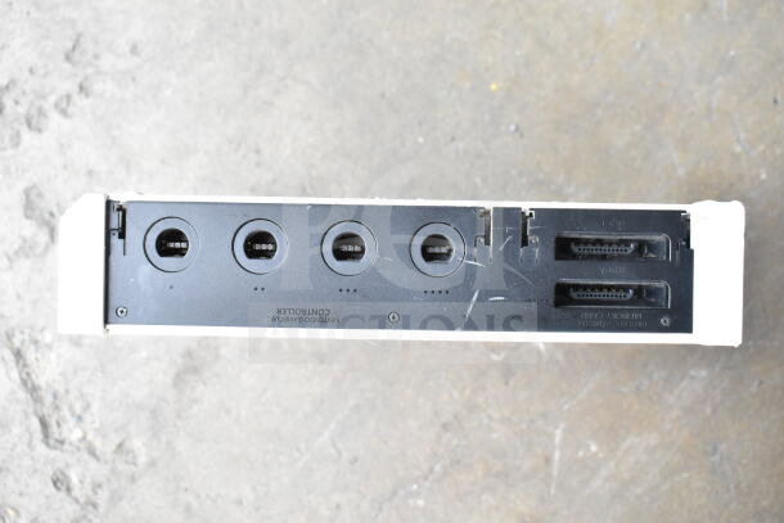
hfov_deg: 55.1
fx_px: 751
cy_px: 262
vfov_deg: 38.4
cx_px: 392
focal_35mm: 34
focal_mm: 23
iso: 1600
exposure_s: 1/125
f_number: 5.6
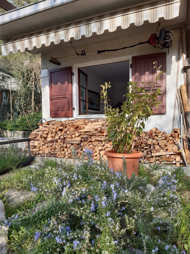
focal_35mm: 26
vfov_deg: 67.3
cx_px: 95
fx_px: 190
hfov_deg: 53.1
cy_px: 127
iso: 40
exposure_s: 1/468
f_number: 1.7
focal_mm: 3.92
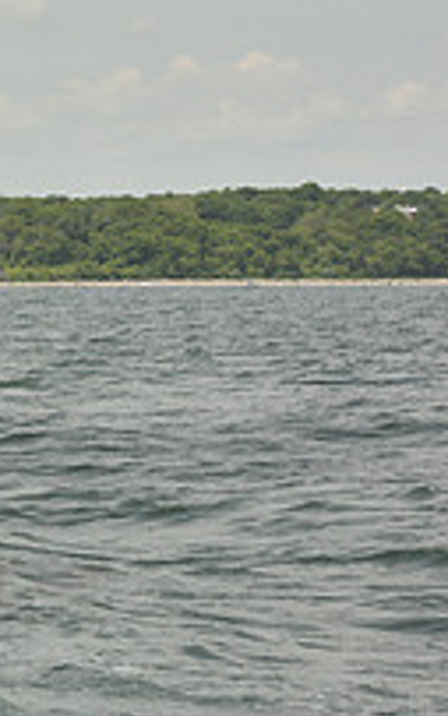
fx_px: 3982
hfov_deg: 6.2
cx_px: -564
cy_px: 129
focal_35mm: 204
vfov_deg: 10.2
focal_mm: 70
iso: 400
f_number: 10
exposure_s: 1/1250
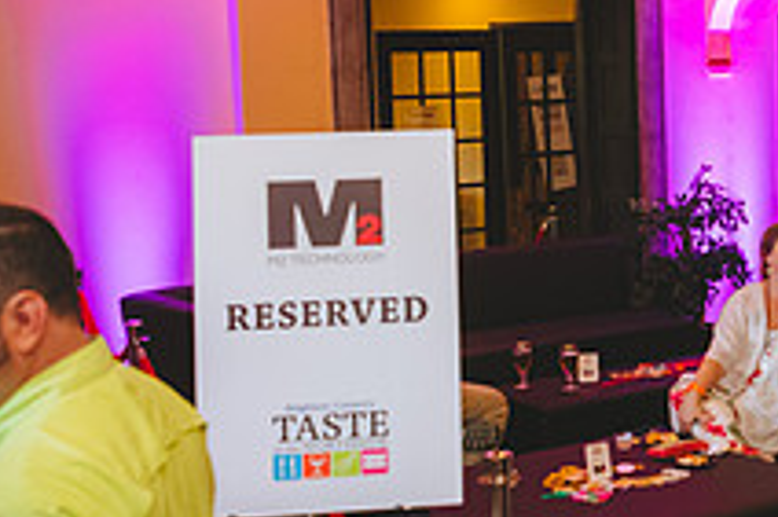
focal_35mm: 74
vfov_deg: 18.4
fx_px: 1598
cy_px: 202
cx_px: 982
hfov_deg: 24.3
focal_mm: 24
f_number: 3.5
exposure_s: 1/160
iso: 1400
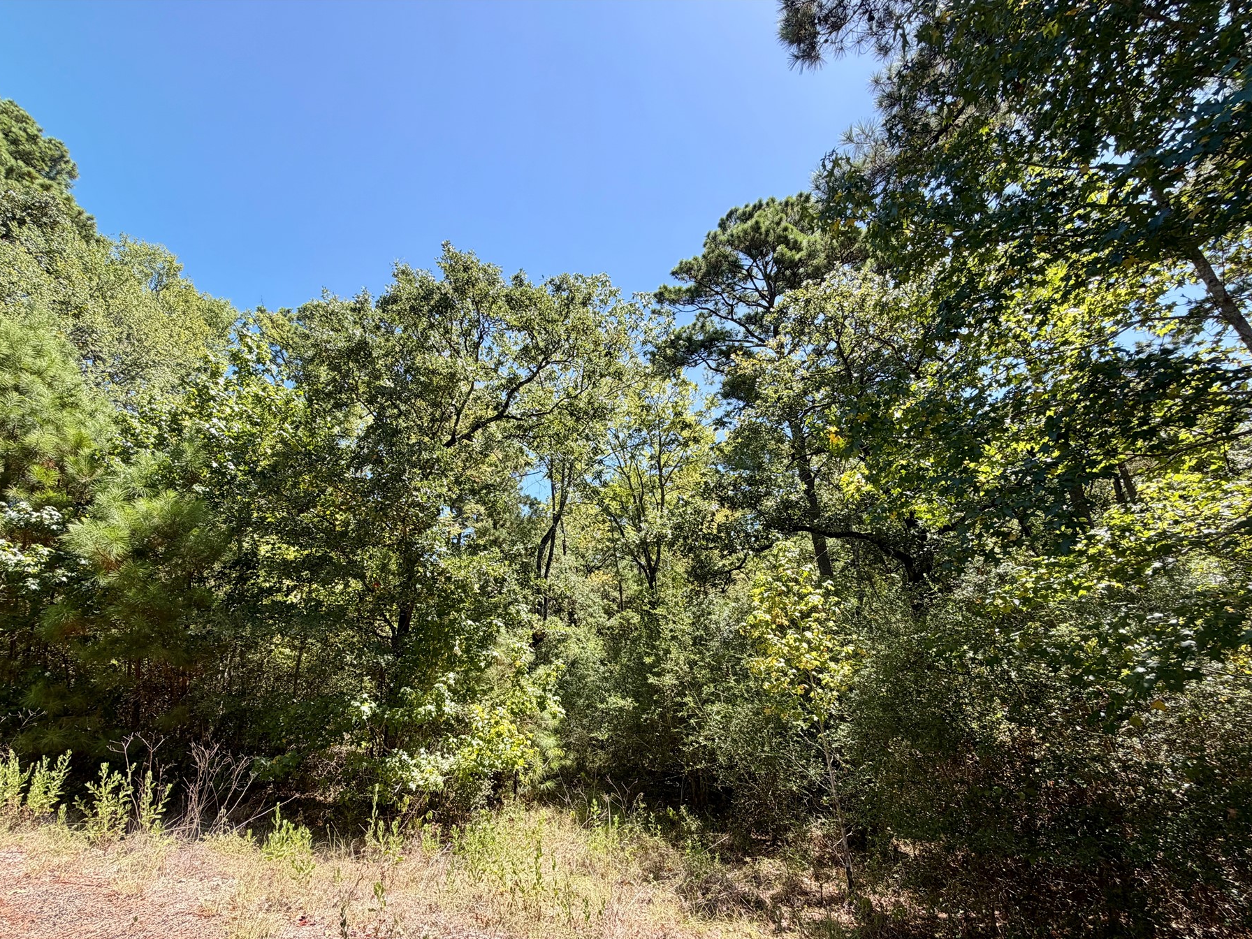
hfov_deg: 94.5
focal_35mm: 16
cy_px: 535
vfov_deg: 77.7
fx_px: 579
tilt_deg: +14.7
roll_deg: +4.8
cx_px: 606
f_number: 2.2
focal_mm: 2.22
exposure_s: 1/502
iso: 50
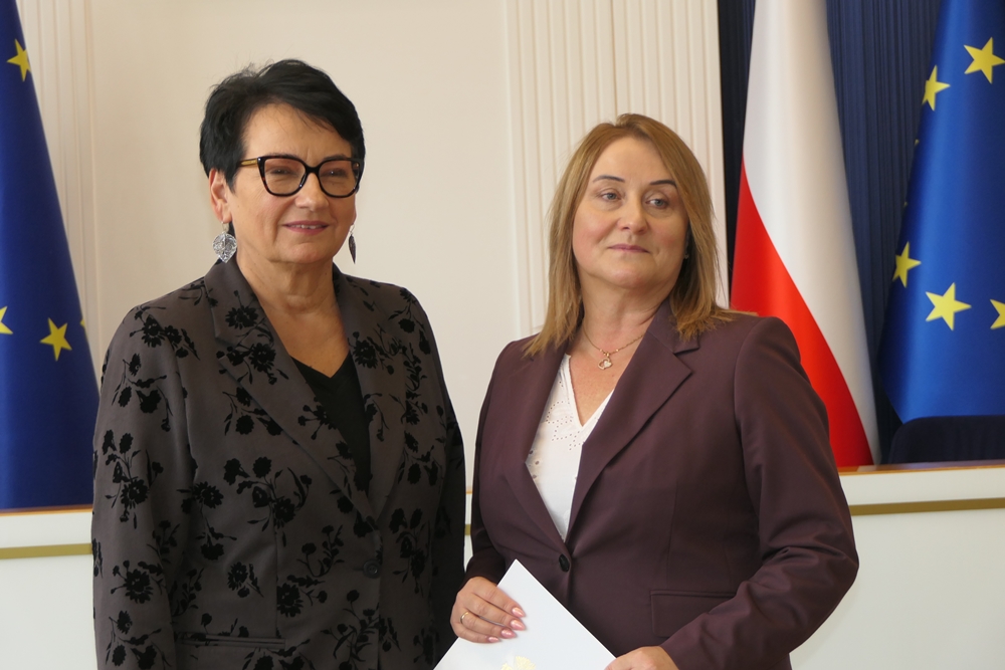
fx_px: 2931
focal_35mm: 105
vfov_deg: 13.0
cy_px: 335
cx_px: 502
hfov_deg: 19.5
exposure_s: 1/60
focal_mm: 38.4
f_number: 4.2
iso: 500
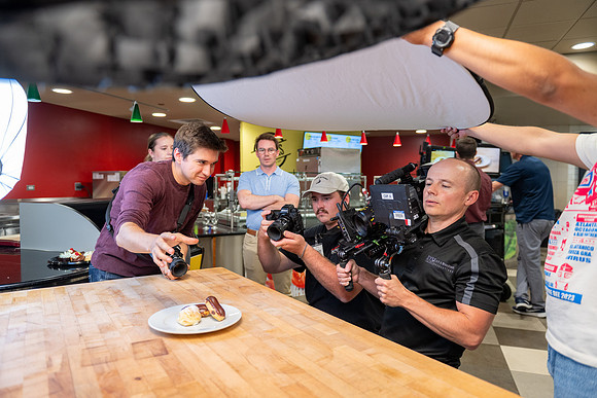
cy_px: 199
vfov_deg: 53.2
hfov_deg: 73.7
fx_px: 398
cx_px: 298
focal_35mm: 24
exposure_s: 1/160
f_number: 2.8
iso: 500
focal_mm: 24
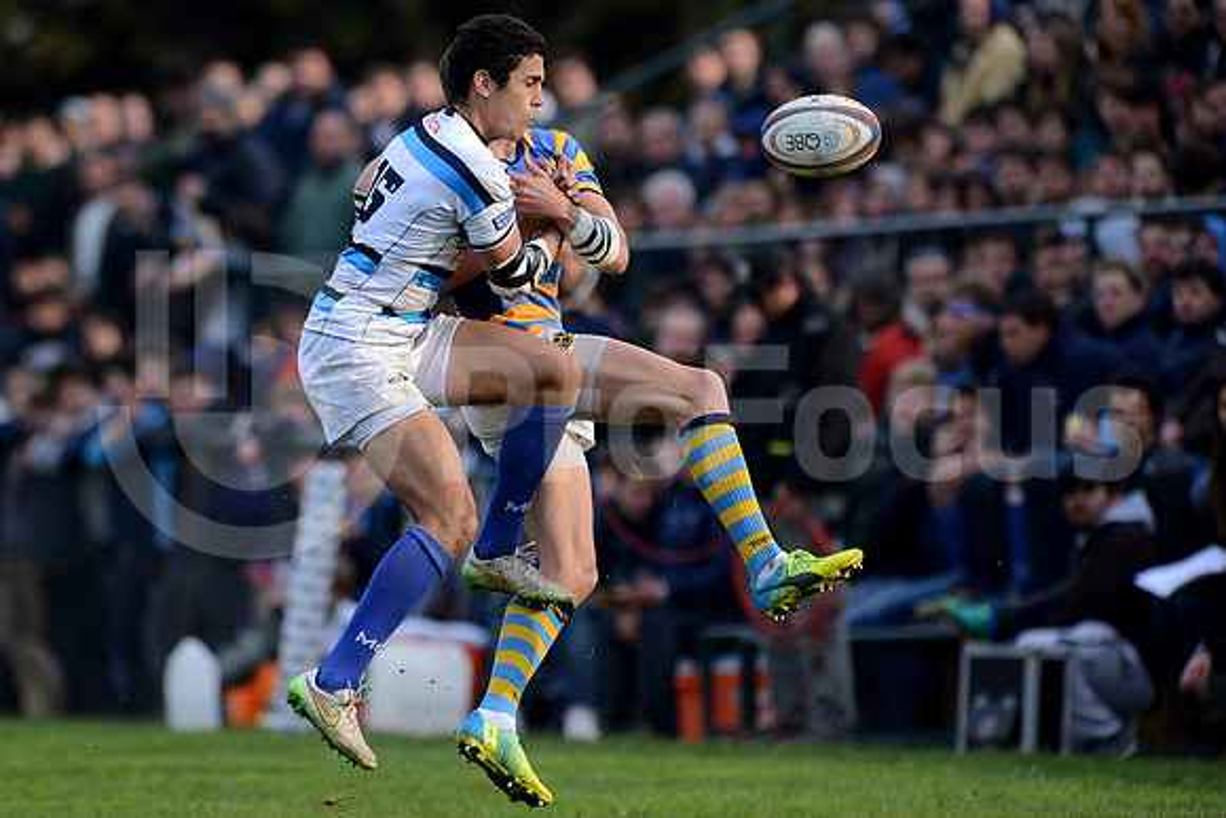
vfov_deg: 3.3
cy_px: 409
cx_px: 613
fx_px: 14306
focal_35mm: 420
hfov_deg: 4.9
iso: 800
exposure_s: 1/1600
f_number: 4
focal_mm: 420
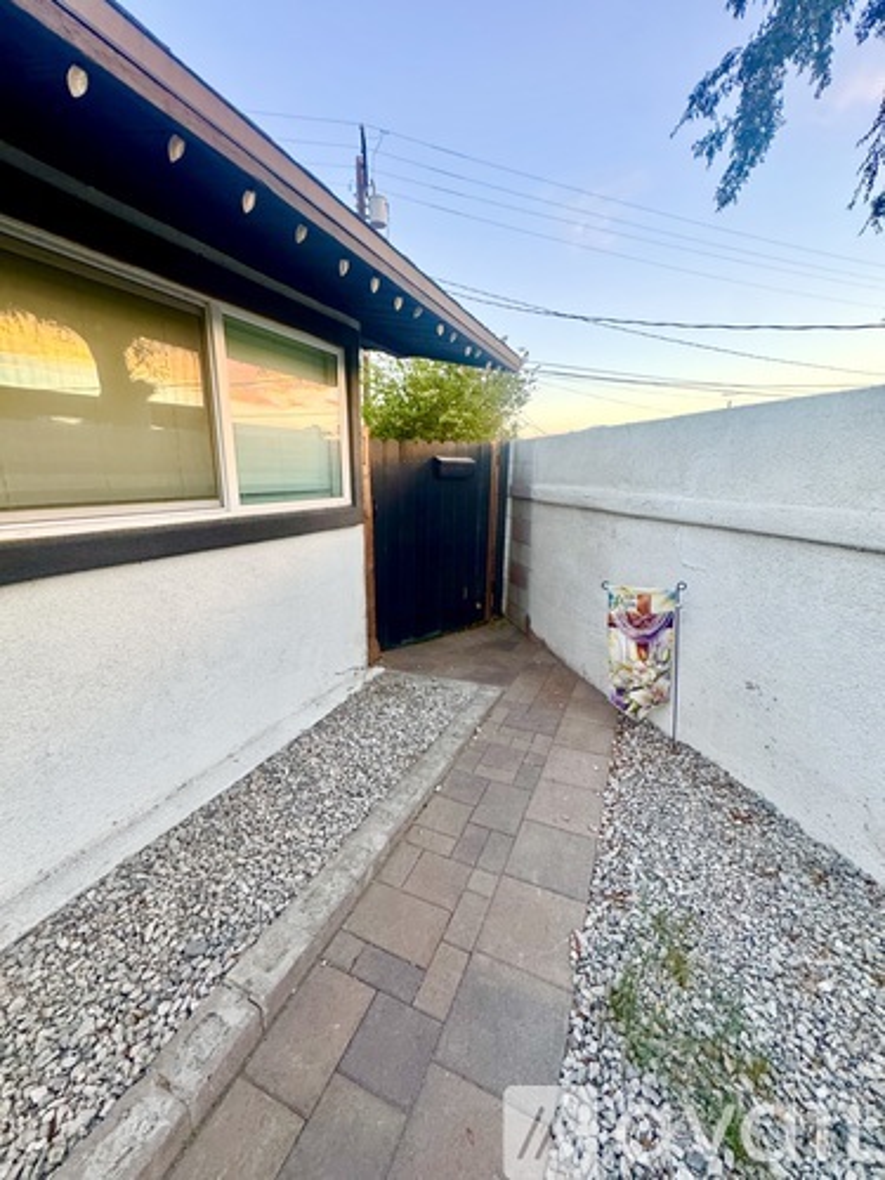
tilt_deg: -13.8
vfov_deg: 102.1
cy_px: 590
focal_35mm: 14
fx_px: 477
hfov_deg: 85.7
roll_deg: +0.9
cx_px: 442
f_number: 2.2
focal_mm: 2.22
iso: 320
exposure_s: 1/99
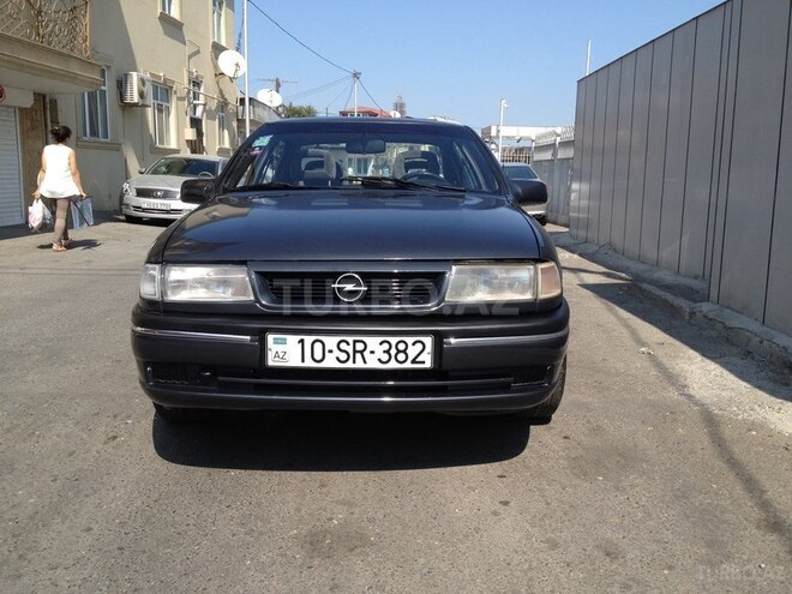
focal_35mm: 35
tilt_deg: -14.3
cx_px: 396
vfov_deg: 40.7
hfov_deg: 52.6
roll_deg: -0.5
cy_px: 297
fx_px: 801
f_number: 2.4
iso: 50
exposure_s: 1/1453
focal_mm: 4.28
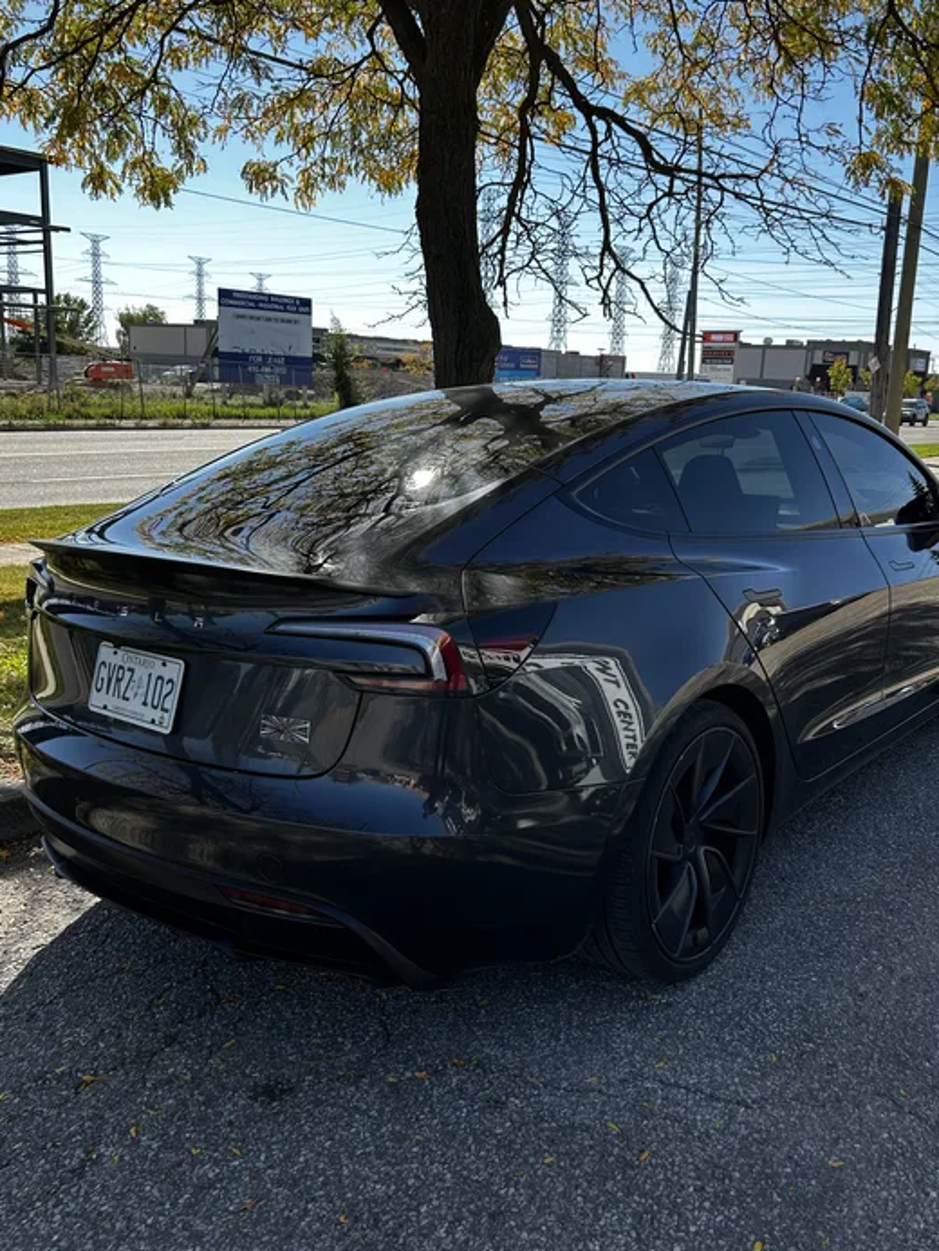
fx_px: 1085
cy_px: 607
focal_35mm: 30
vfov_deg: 59.9
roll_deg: -3.1
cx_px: 516
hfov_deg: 46.7
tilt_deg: -12.3
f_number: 1.5
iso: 50
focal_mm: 5.7
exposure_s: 1/791
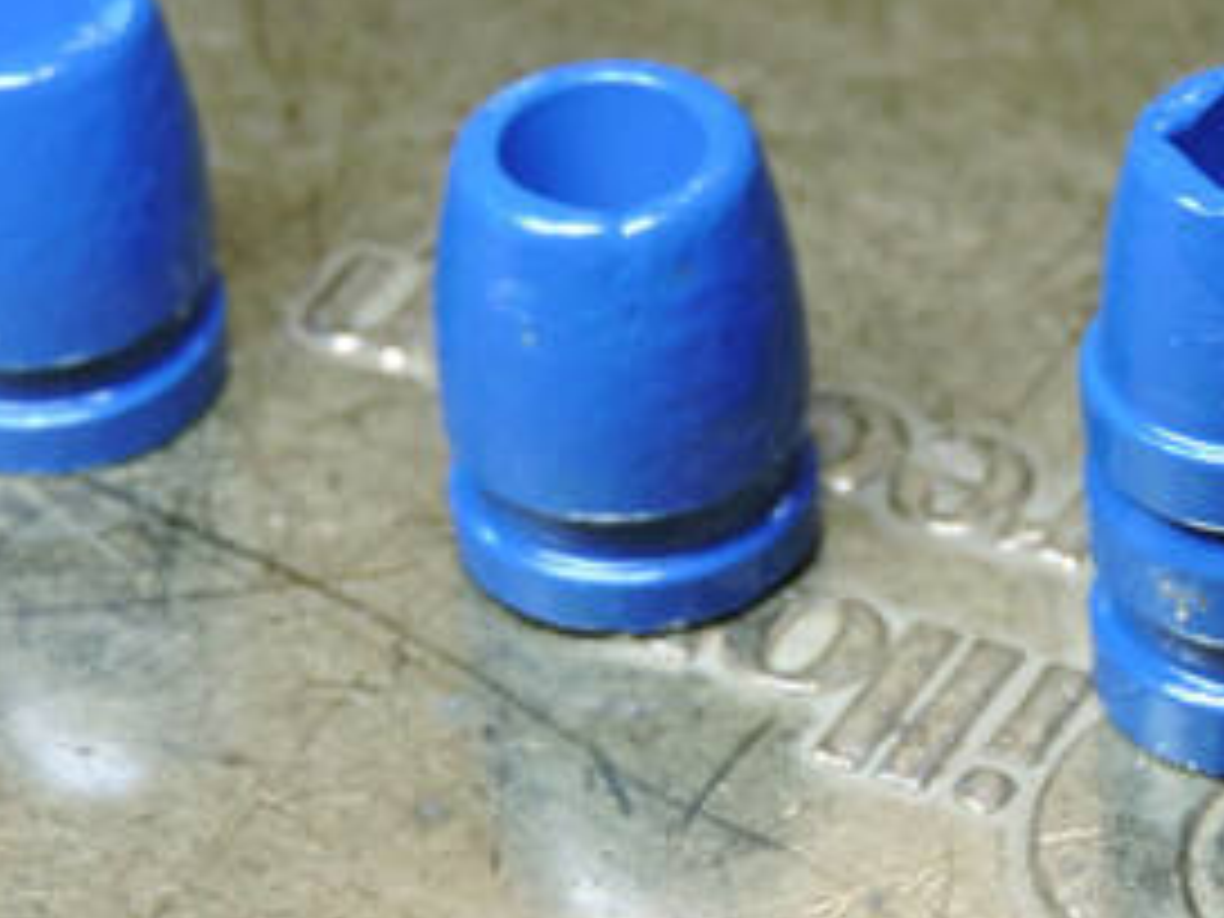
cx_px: 990
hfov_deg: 9.3
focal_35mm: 212
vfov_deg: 7.0
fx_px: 7496
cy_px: 490
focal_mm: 16.1
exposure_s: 1/80
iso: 400
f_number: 4.1
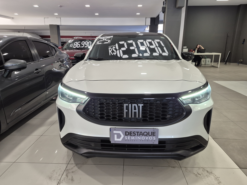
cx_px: 124
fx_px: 164
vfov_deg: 58.9
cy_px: 92
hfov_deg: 73.9
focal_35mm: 23
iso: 160
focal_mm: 5.4
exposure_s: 1/120
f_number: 1.8
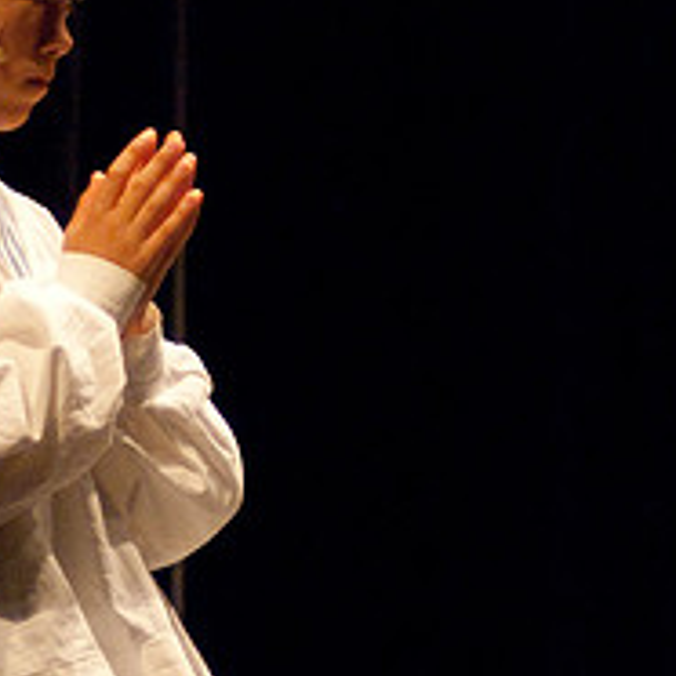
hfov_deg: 5.9
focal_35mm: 298
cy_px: 363
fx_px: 6591
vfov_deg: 5.9
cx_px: 40
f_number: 2.8
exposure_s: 1/160
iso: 1000
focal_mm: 75
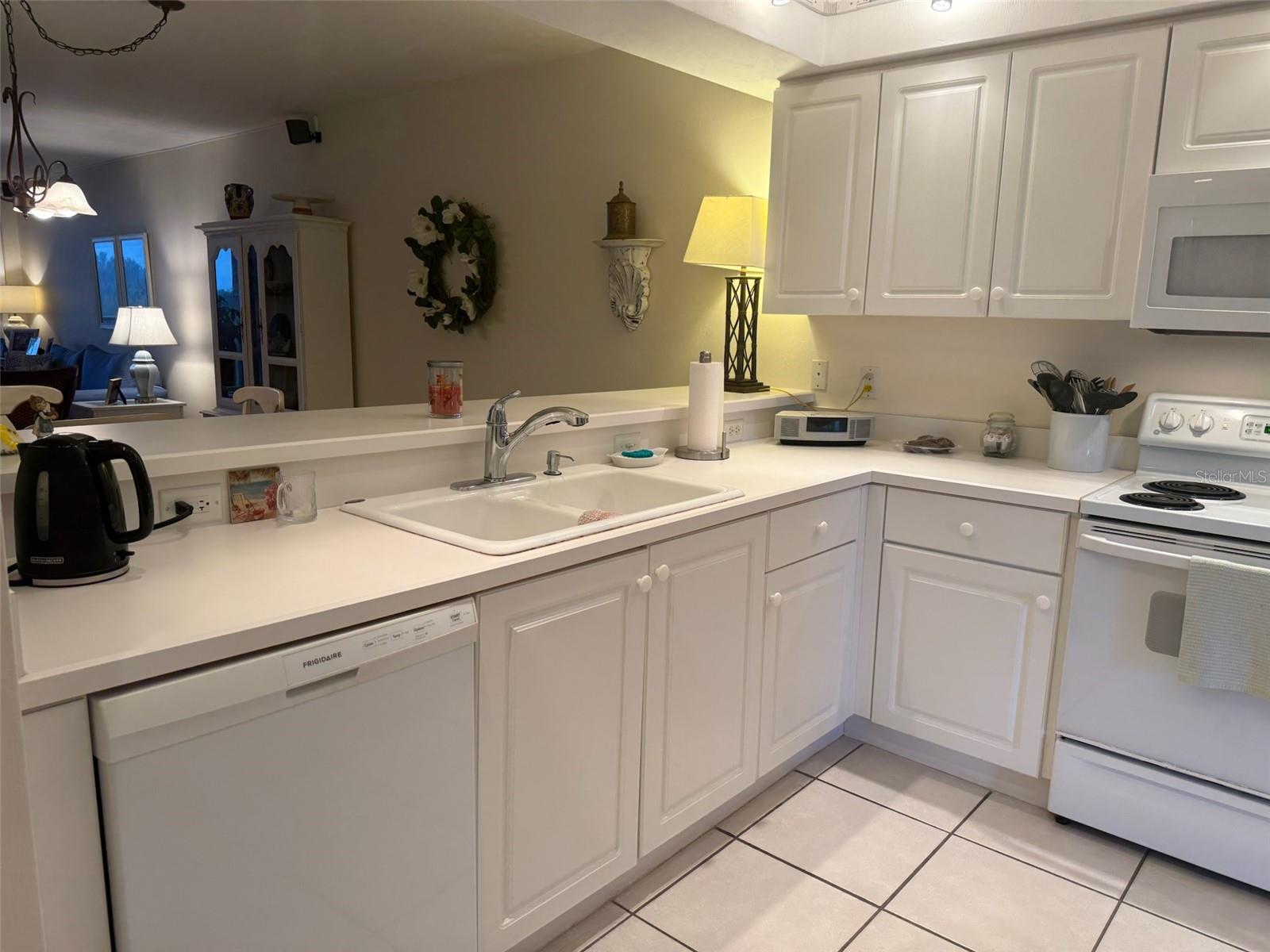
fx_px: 881
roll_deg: -2.0
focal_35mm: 24
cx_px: 635
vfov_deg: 56.8
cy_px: 476
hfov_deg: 71.6
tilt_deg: -10.2
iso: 160
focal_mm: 6.76
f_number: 1.78
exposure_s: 1/120
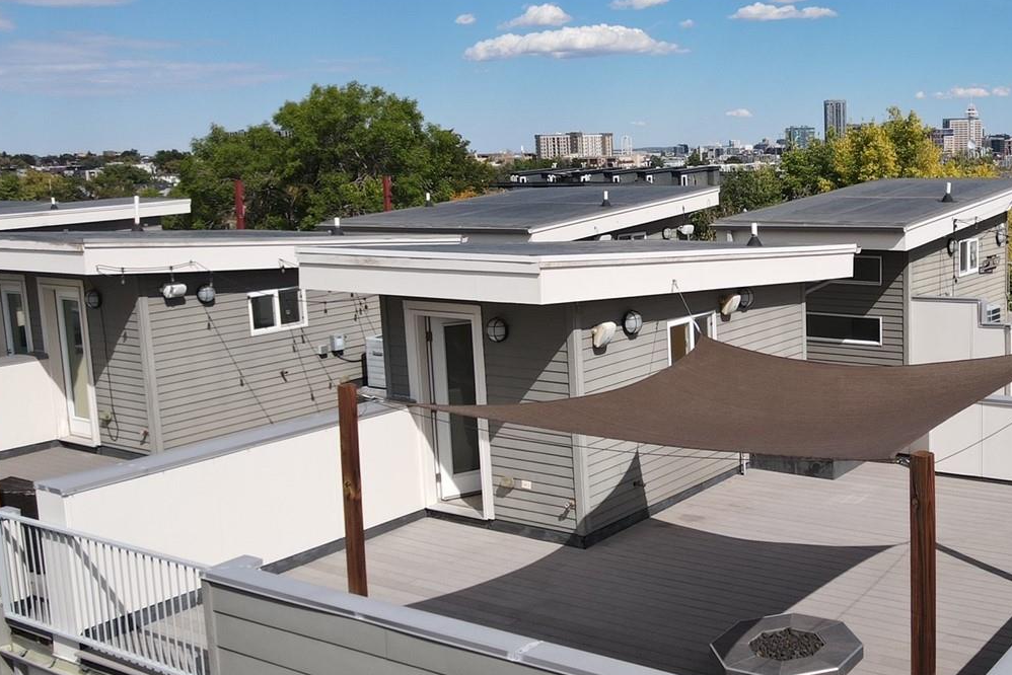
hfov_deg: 46.6
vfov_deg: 33.4
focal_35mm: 40
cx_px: 765
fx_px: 1125
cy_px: 318
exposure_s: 1/1250
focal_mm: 4.5
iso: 100
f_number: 2.8
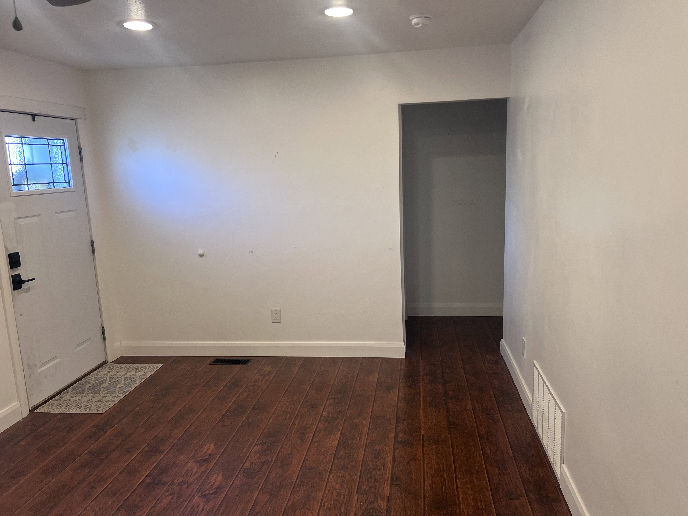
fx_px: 517
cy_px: 258
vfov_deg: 53.1
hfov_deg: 67.3
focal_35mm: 26
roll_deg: +2.7
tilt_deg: -11.5
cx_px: 344
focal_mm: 5.7
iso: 125
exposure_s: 1/120
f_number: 1.5
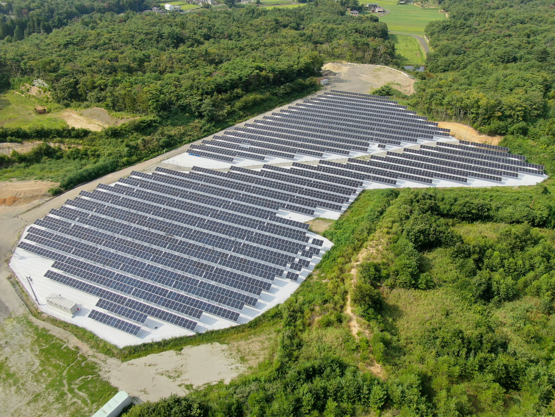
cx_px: 278
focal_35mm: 26
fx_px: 417
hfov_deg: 67.3
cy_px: 208
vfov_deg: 53.1
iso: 100
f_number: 2.9
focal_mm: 4.58
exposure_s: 1/800
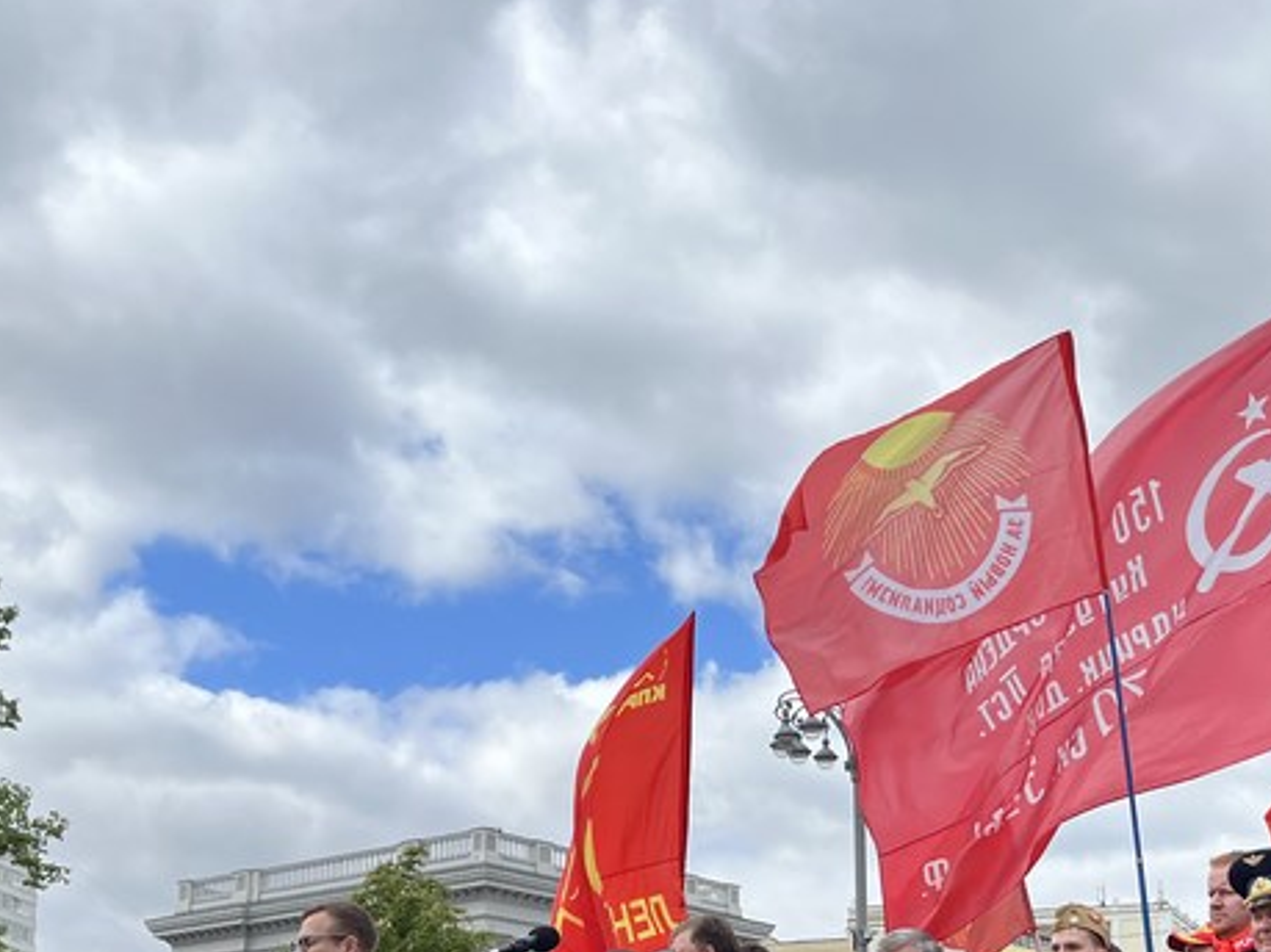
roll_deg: +1.0
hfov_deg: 32.9
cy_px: 1005
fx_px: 2129
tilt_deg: +6.9
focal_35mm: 58
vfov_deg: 23.9
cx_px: 867
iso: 50
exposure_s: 1/2899
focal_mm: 5.1
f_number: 1.6
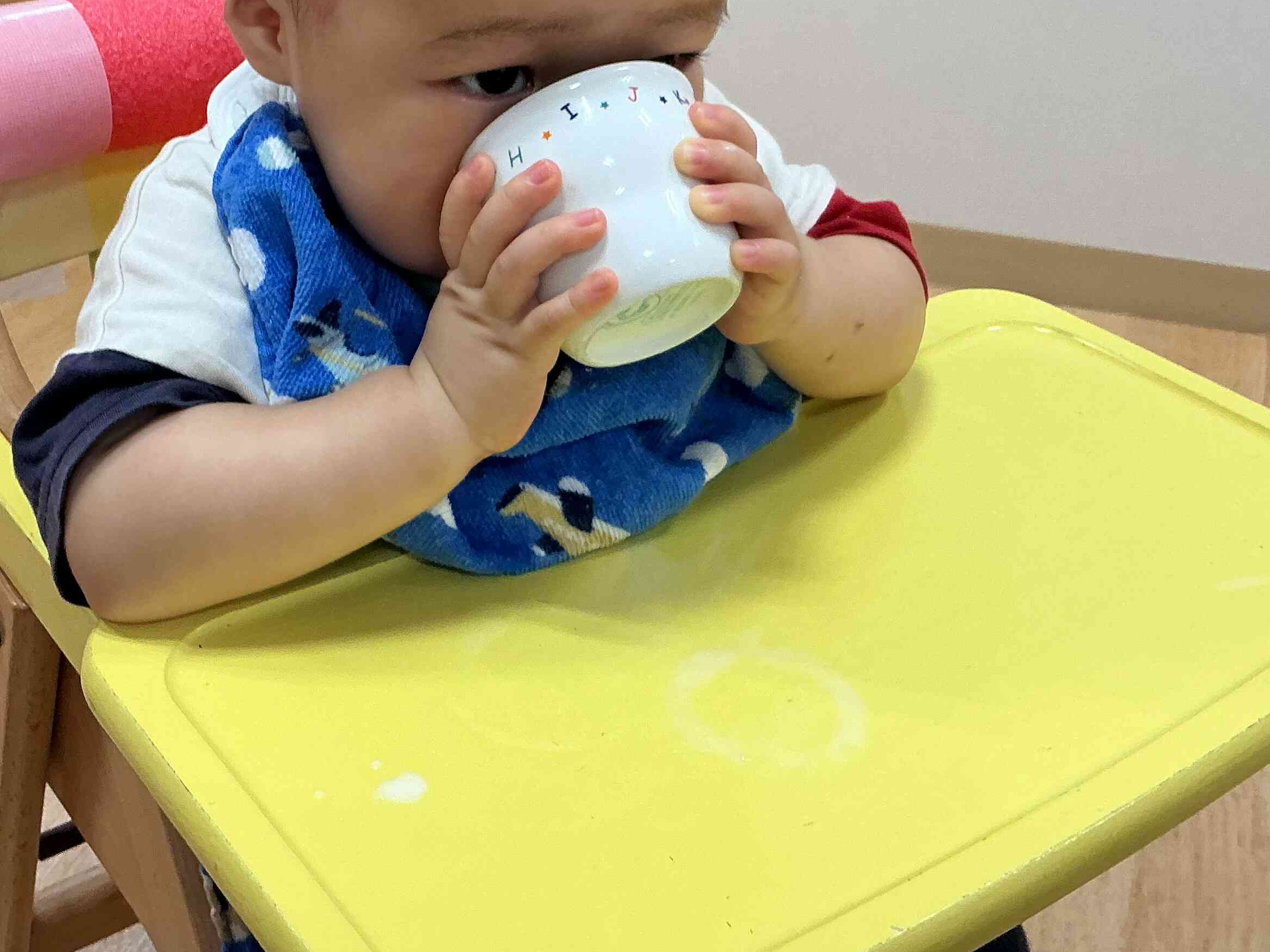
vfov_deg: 28.7
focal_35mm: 50
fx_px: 1834
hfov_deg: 38.0
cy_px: 249
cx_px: 487
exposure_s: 1/120
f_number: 1.8
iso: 50
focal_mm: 3
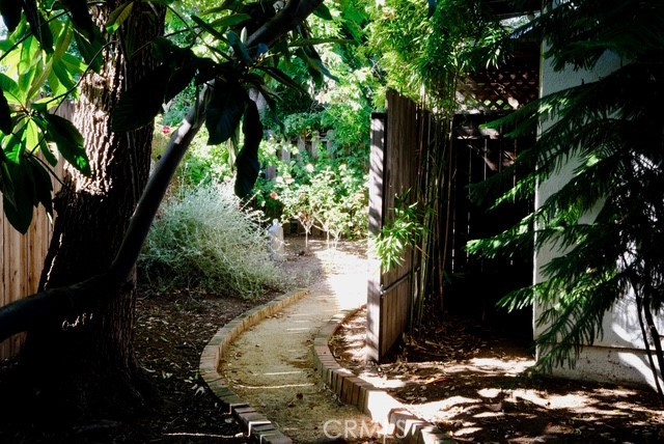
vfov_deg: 36.0
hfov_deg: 51.8
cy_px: 222
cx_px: 332
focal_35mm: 37
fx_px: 683
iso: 2500
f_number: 14
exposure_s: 1/56
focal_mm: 24.8
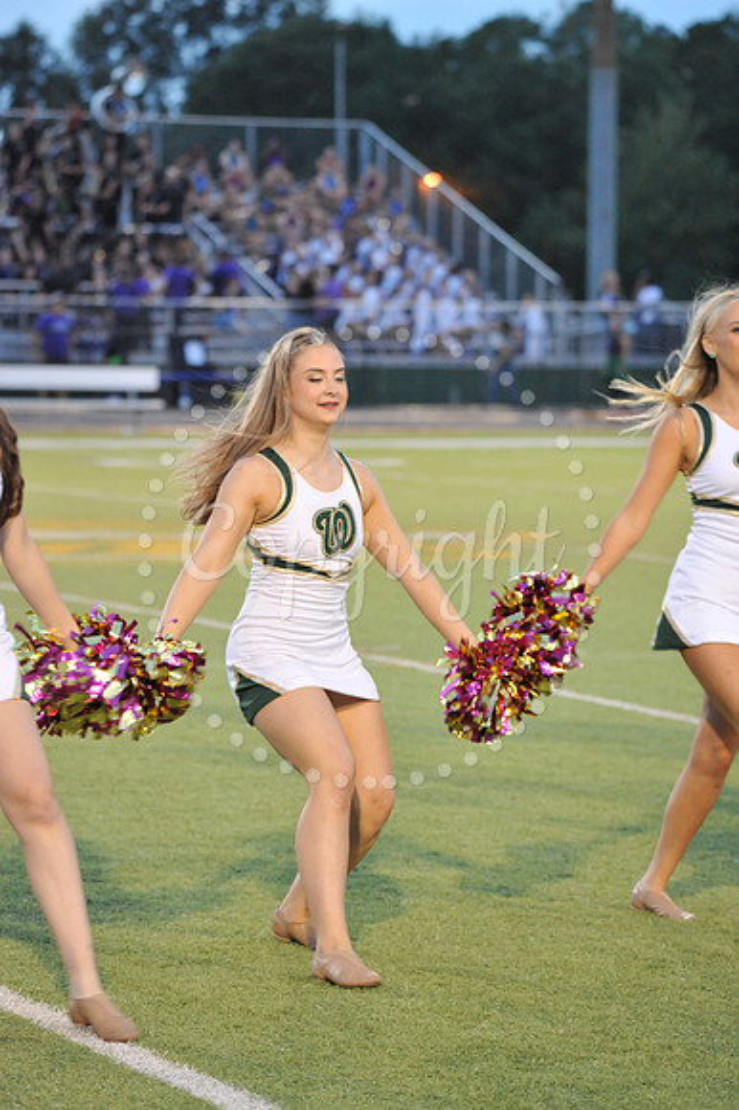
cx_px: 370
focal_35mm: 150
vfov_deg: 13.7
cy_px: 555
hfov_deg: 9.1
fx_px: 4624
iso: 4000
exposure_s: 1/200
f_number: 5.6
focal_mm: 150
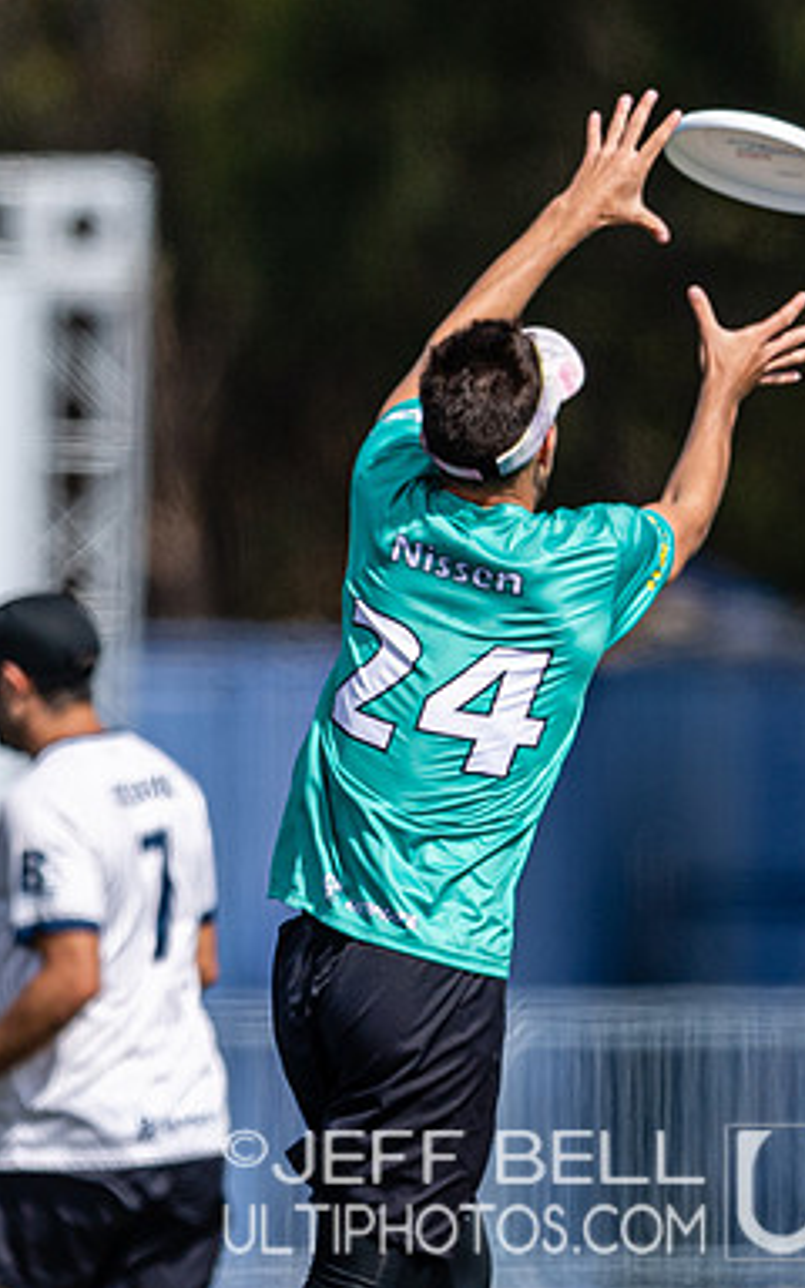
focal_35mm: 1168
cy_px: 983
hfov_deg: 1.1
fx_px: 40999
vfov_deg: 1.8
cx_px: 476
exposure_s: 1/3200
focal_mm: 400
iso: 100
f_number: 2.8
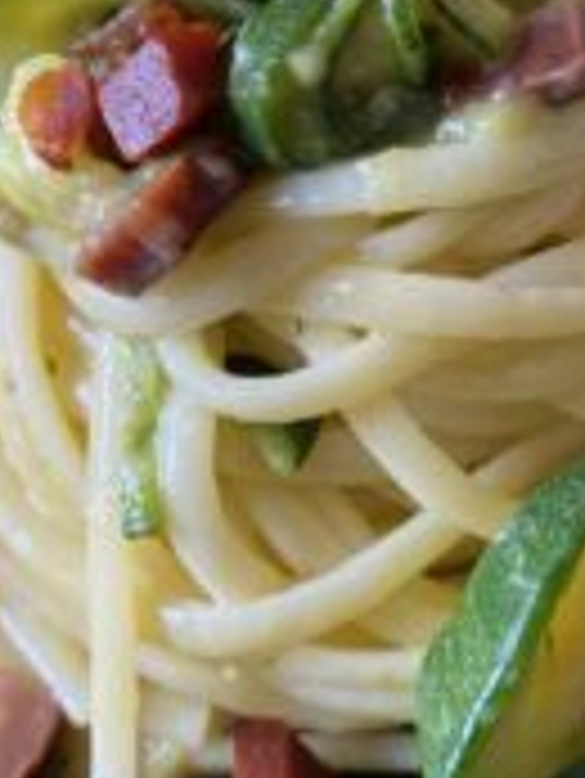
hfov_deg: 24.4
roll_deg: +4.2
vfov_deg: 31.3
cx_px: 346
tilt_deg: -37.4
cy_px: 153
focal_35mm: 60
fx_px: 1350
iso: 125
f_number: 1.8
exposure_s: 1/90
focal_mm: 4.25
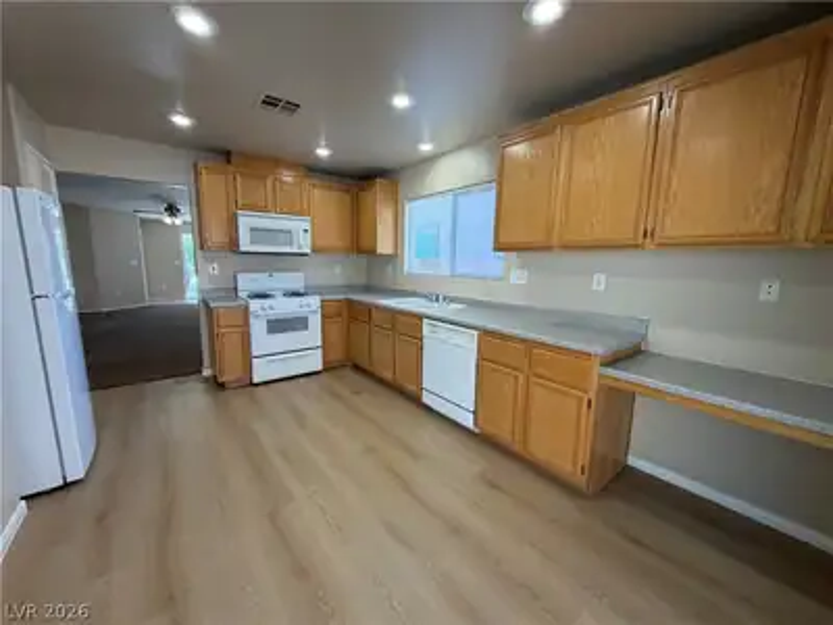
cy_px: 312
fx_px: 337
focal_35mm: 14
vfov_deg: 85.7
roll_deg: -0.6
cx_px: 416
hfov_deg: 102.1
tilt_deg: -9.2
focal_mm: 2.22
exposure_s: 1/120
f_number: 2.2
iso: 160
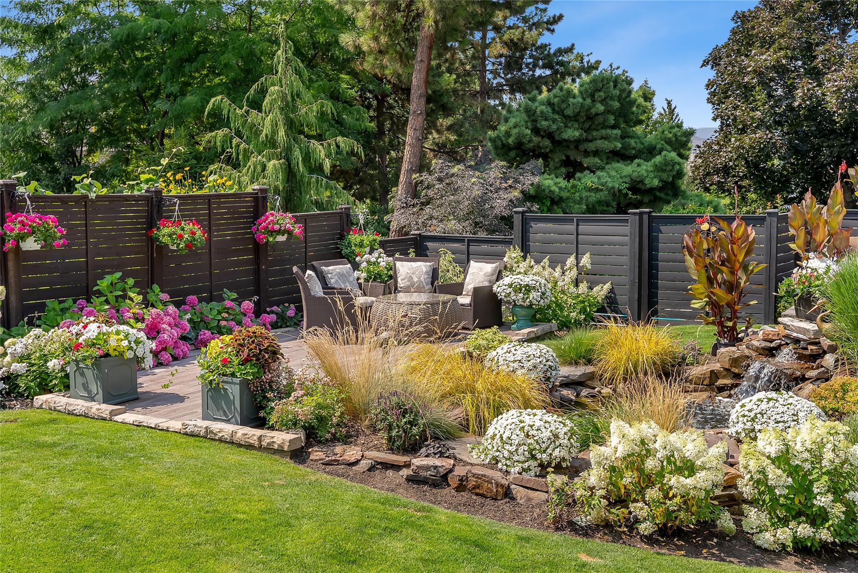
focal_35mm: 43
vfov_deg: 31.1
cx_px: 429
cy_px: 286
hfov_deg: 45.2
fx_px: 1030
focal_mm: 43.2
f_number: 8
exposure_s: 1/125
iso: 100
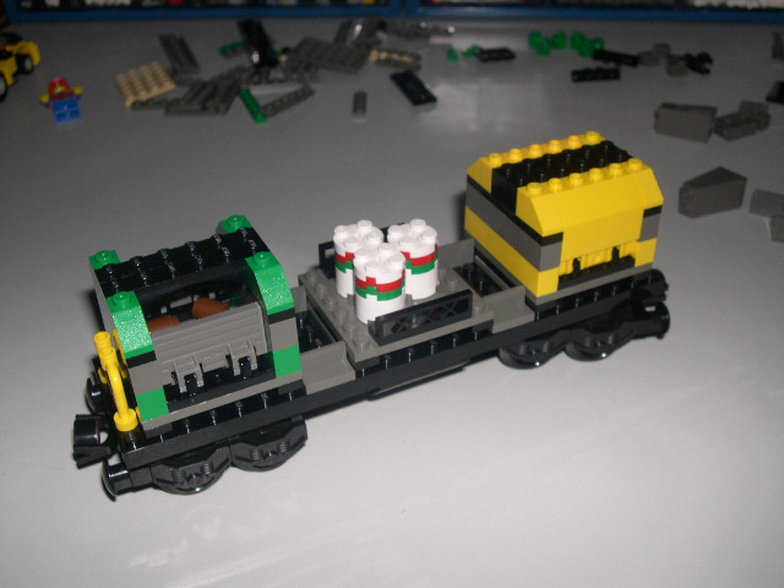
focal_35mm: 38
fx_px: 861
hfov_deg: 49.0
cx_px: 392
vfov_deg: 37.7
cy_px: 294
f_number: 7.6
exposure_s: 1/60
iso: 100
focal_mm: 8
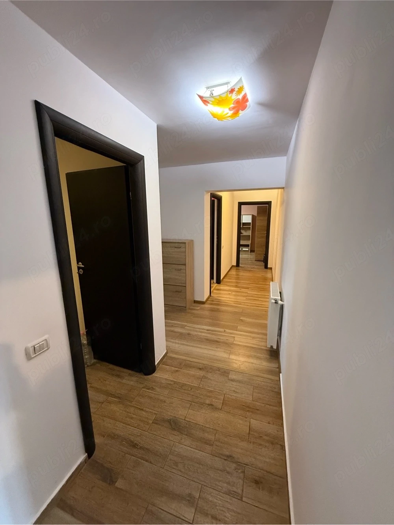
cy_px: 262
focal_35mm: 14
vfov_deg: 102.1
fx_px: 213
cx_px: 197
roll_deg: +0.5
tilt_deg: -10.4
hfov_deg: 85.7
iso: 500
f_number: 2.2
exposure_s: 1/50
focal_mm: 2.22
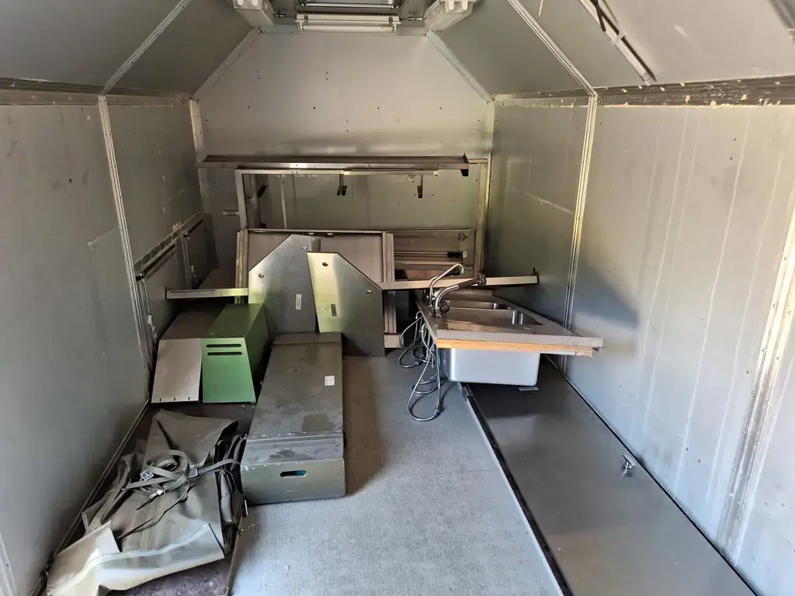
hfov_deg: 73.9
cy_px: 298
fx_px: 528
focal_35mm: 23
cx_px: 398
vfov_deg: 58.9
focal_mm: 5.54
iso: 200
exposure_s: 1/50
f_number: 1.8
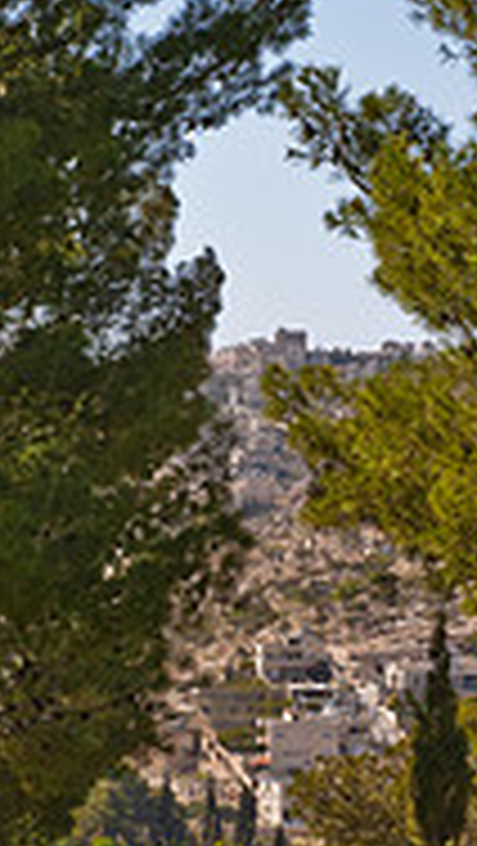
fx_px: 3928
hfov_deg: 6.9
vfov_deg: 12.3
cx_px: 236
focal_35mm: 175
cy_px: 549
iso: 200
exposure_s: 1/60
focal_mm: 70
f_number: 16
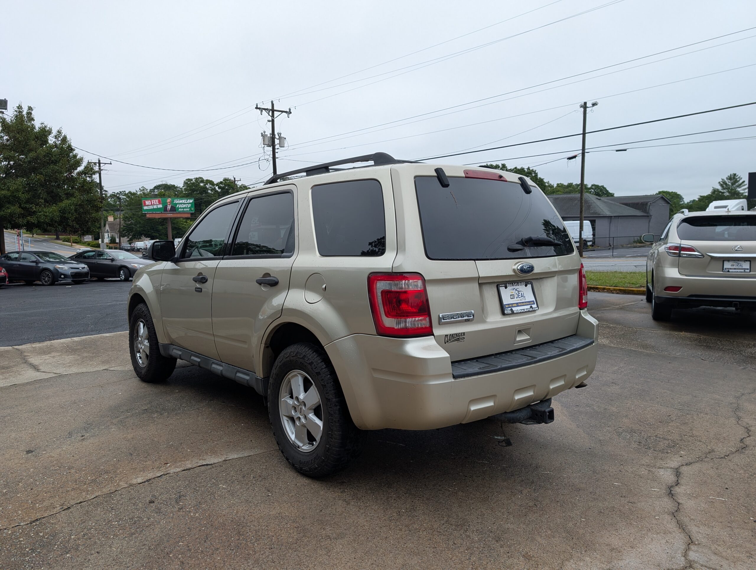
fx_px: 525
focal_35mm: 24
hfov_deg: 71.5
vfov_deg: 56.9
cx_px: 378
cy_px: 285
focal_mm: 6.9
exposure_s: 1/377
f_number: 1.68
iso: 20
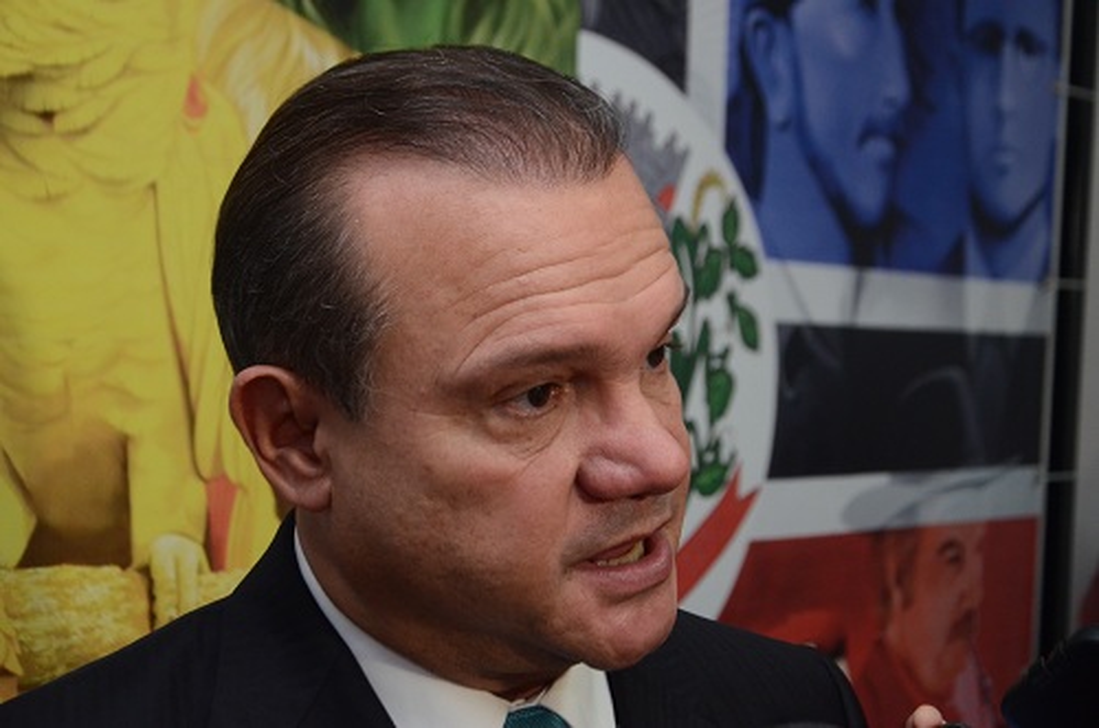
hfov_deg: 33.5
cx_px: 550
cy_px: 364
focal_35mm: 60
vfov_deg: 22.5
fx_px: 1828
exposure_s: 1/125
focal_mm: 40
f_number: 4.5
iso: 1600
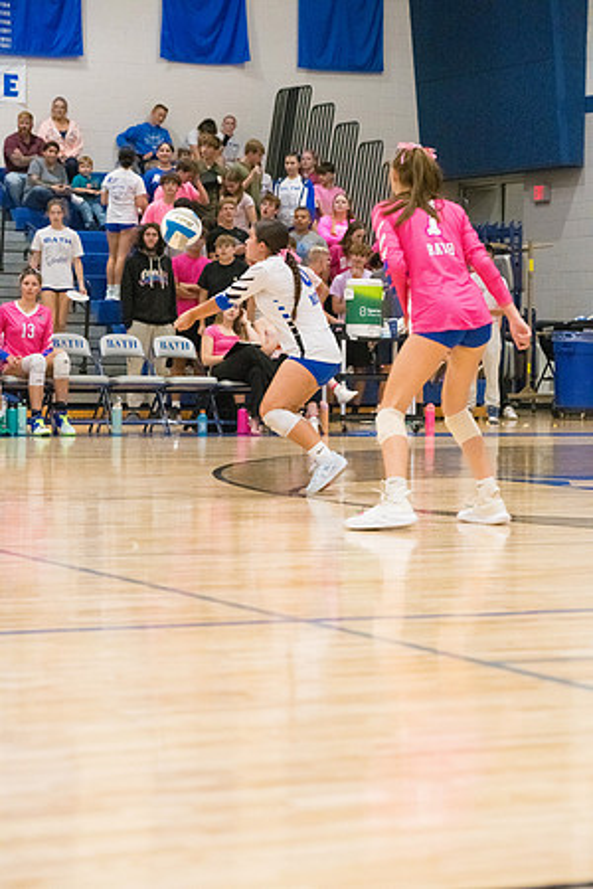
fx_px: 2520
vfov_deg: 20.0
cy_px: 444
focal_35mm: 102
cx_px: 296
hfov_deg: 13.4
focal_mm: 102
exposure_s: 1/1250
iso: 8000
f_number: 4.5
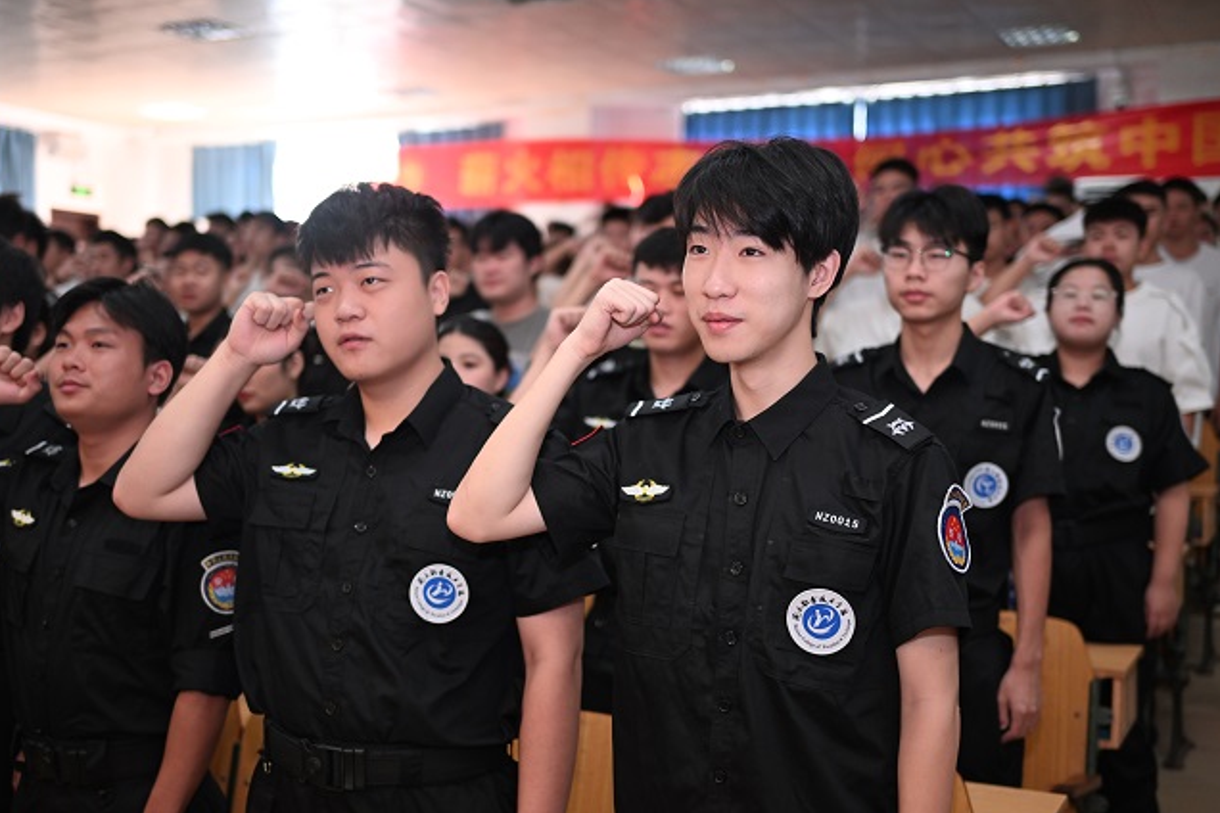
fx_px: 1491
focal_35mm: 44
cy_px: 431
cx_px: 589
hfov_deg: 44.5
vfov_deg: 30.5
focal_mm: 40
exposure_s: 1/160
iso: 800
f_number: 2
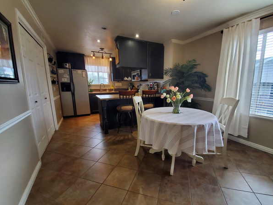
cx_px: 147
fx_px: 110
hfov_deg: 101.9
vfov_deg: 85.6
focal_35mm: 14
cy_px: 110
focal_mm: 1.8
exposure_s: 1/59
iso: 160
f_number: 2.2
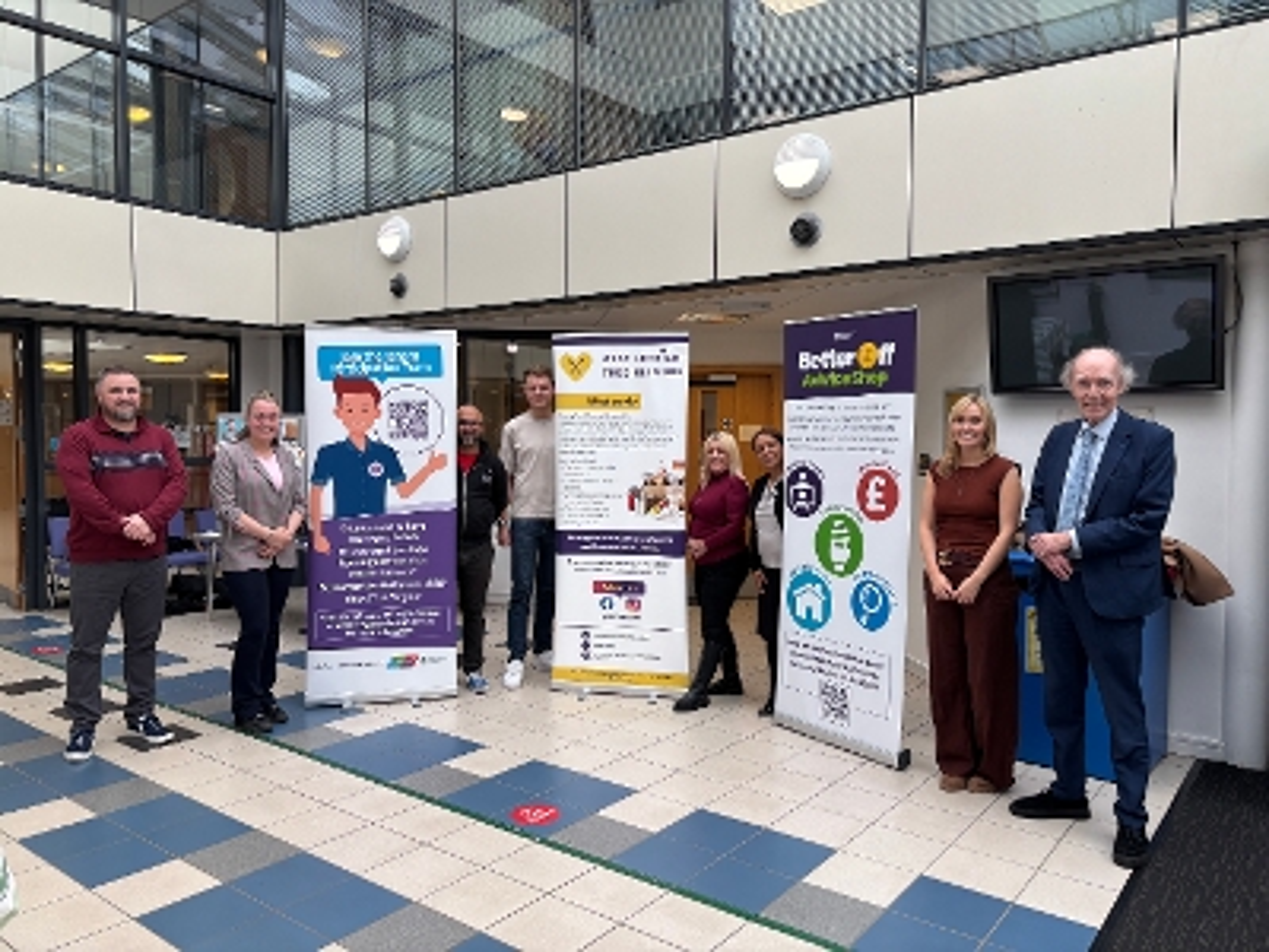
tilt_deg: -4.7
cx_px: 634
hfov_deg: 67.3
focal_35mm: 26
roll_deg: -0.7
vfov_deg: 53.1
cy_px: 476
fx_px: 953
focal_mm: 5.96
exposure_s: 1/112
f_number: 1.6
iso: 32
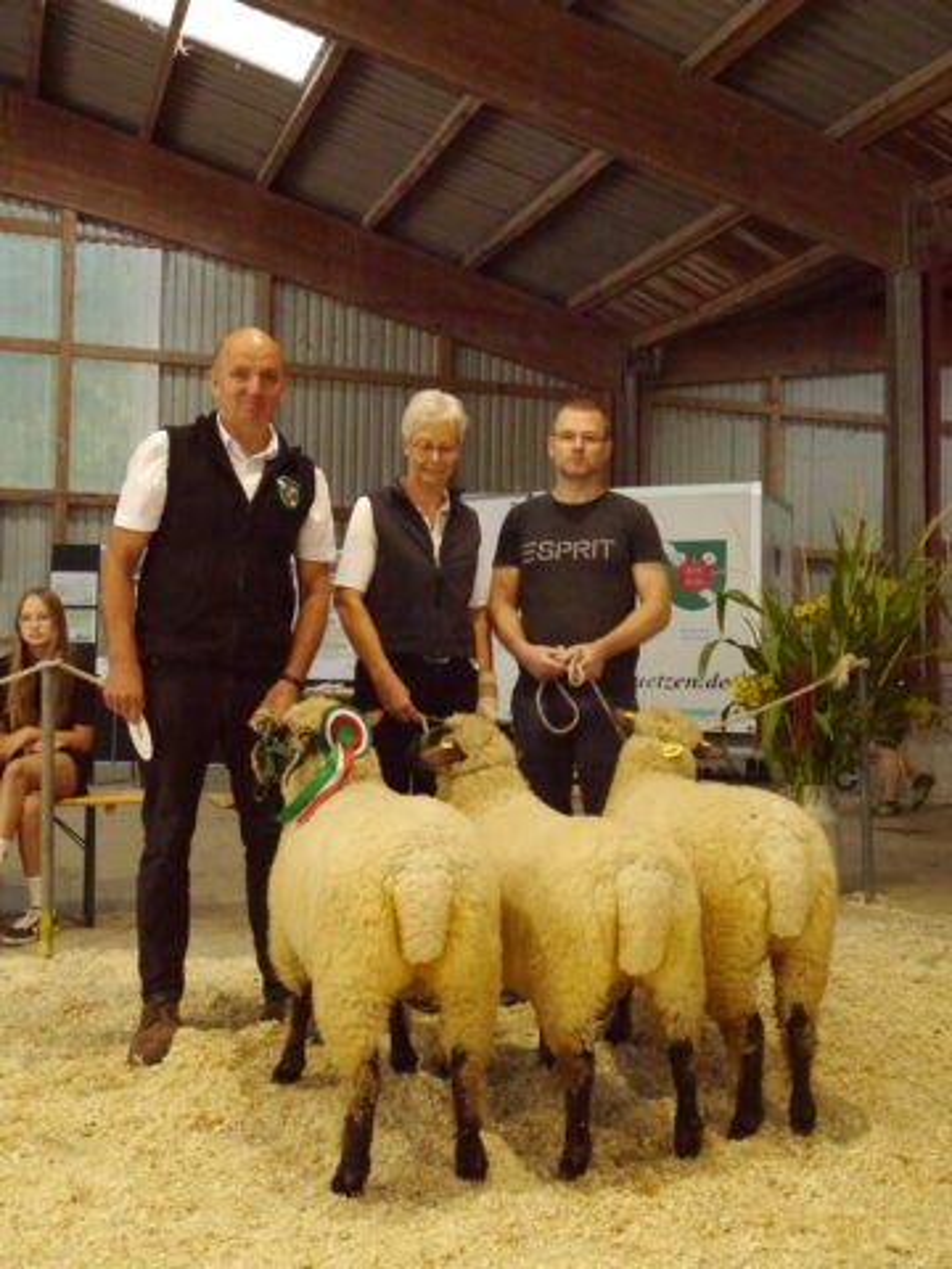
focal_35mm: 36
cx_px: 476
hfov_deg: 39.7
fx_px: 1320
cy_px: 634
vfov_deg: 51.4
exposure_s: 1/400
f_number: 8
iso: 6400
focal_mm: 18
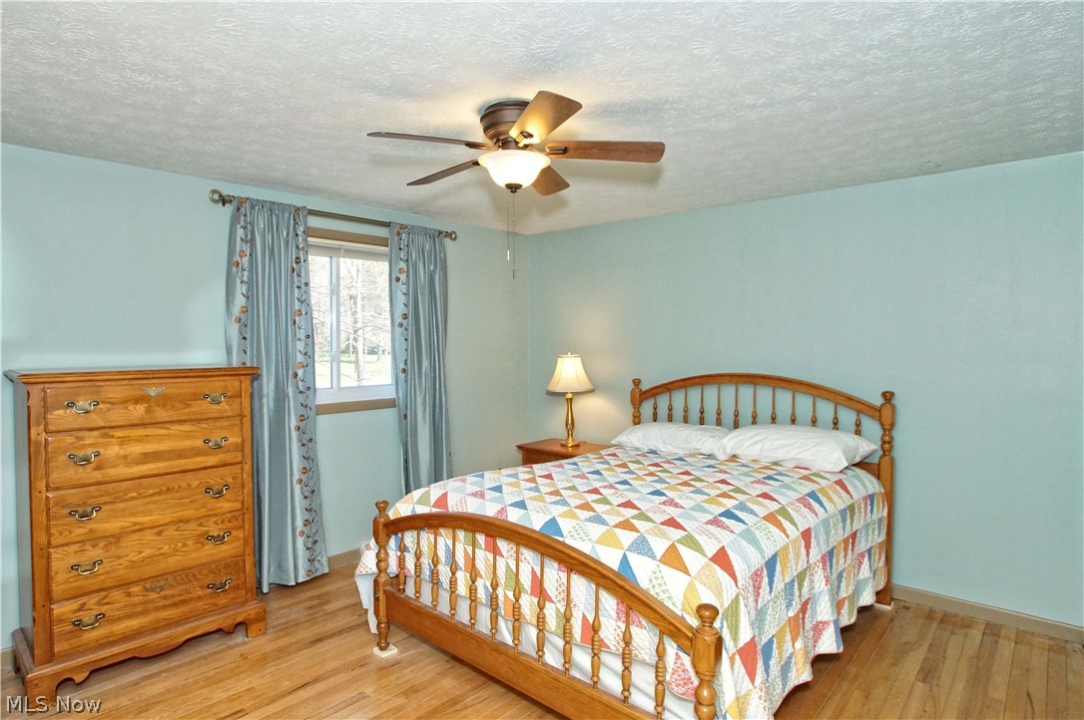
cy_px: 360
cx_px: 542
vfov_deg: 72.0
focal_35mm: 16
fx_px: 496
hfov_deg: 95.0
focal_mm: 11
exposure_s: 1/160
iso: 800
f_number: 4.5
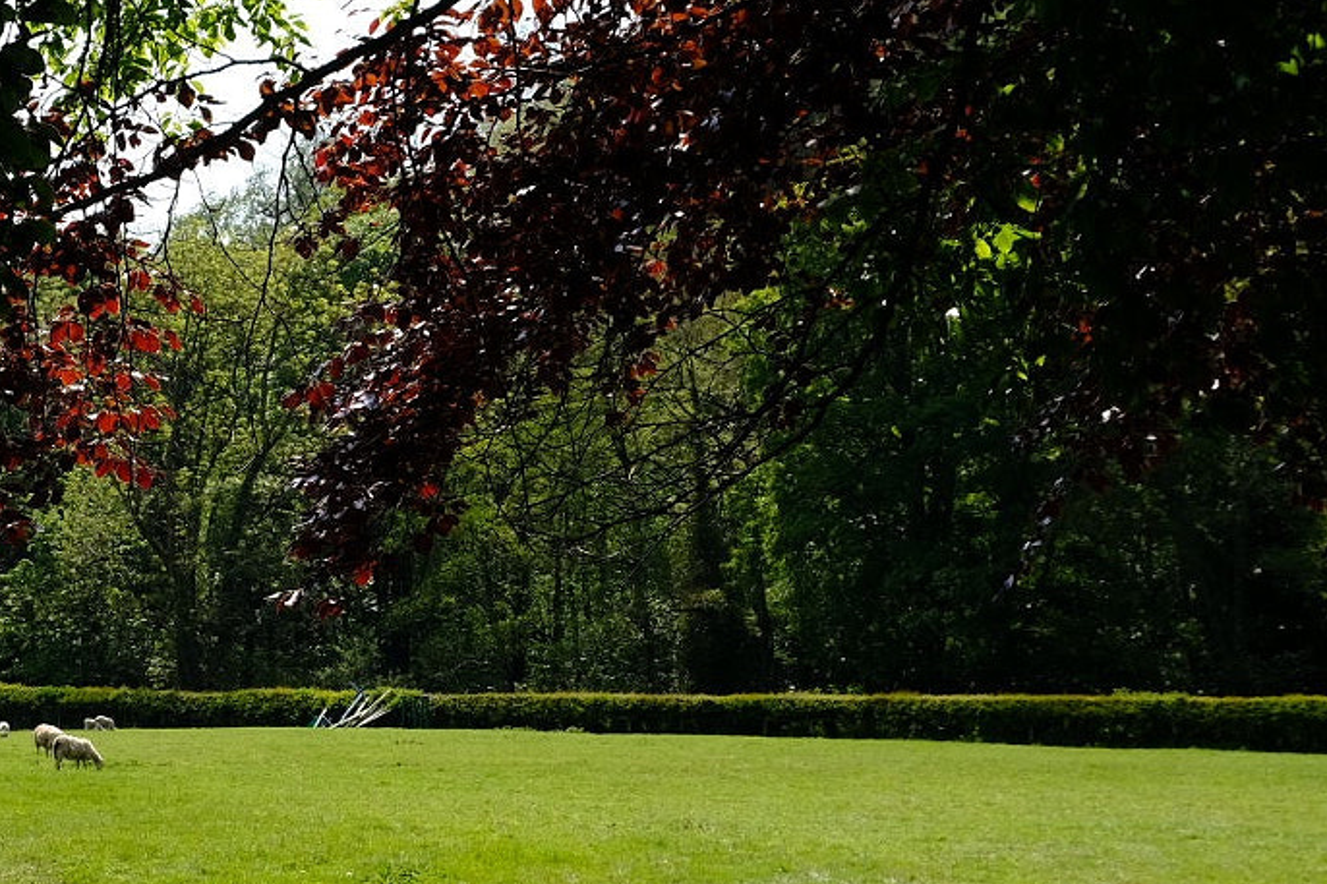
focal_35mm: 84
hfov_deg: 23.6
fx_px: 3095
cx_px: 166
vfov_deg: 16.2
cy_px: 568
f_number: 7.1
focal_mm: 24.3
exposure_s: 1/400
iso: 200
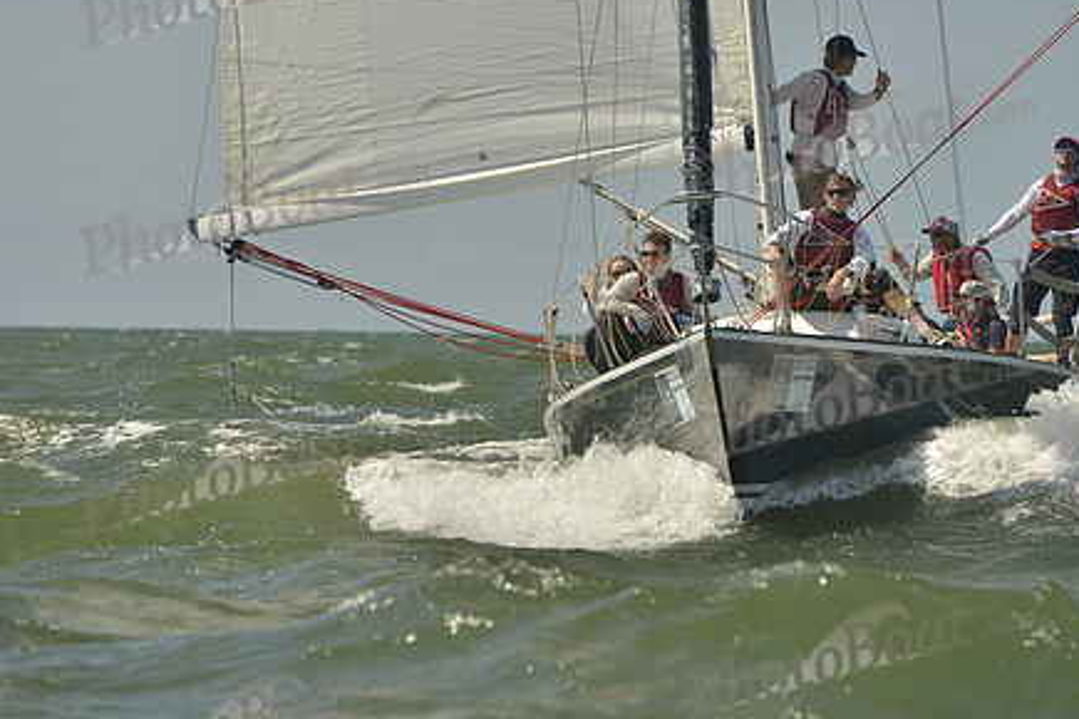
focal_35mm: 260
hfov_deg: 7.9
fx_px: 7792
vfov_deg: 5.3
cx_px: 561
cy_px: 306
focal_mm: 195
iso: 280
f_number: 7.1
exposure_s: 1/1000
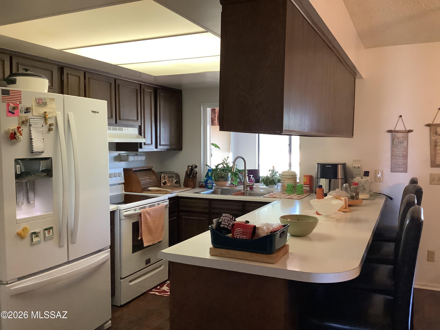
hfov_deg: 58.4
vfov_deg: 45.4
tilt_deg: -4.1
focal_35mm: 31
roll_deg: +0.4
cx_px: 220
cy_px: 165
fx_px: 394
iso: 320
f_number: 2.4
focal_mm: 3.3
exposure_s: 1/60
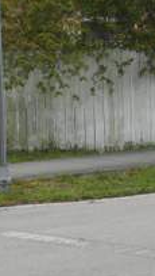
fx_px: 1174
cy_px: 102
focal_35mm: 161
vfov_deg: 13.3
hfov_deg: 7.5
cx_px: 168
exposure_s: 1/250
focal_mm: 11.2
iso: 80
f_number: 4
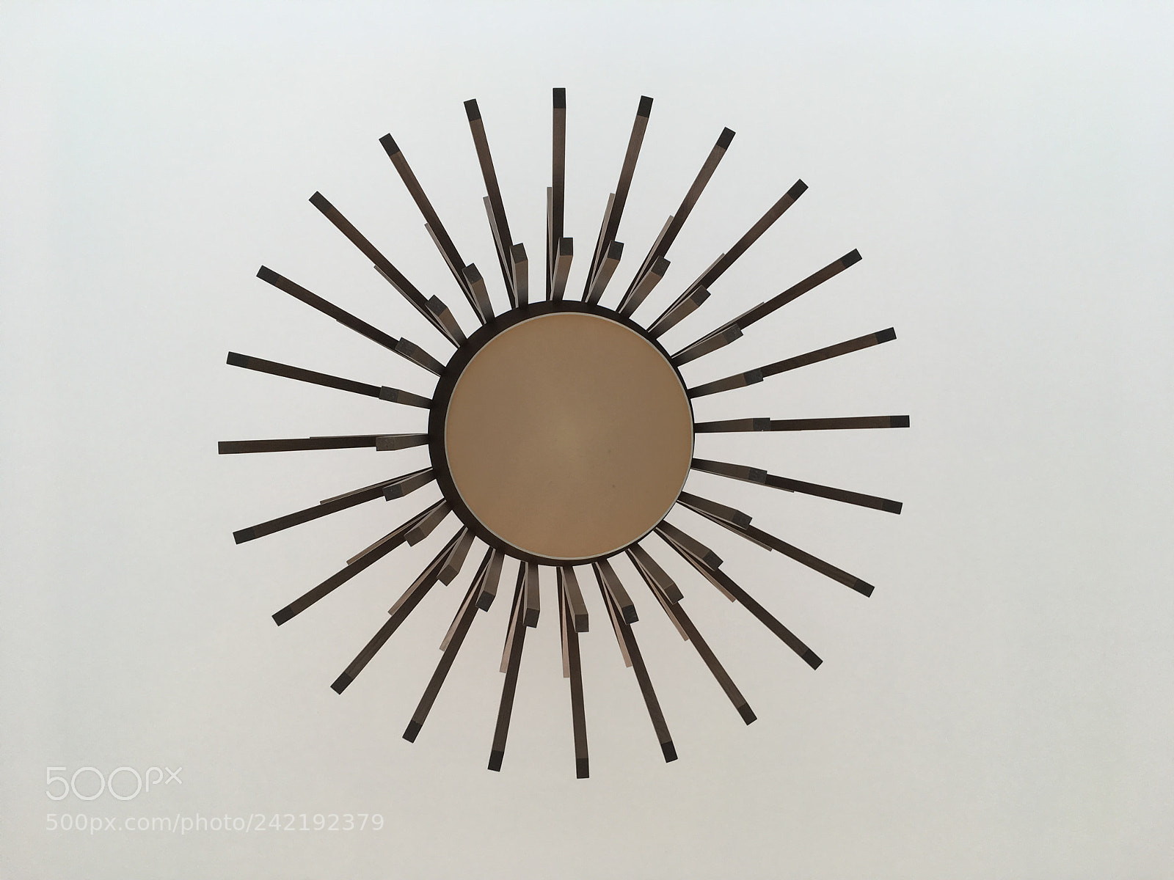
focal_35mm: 29
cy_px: 440
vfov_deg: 48.2
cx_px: 587
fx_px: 984
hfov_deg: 61.7
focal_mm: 4.15
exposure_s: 1/50
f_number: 2.2
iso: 25
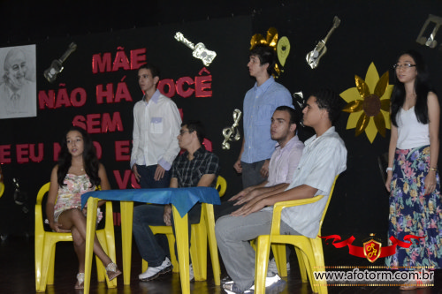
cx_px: 221
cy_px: 147
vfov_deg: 20.6
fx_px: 810
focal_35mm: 66
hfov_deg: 30.5
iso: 3200
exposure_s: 1/60
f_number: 4.5
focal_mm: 44
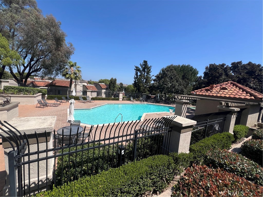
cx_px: 132
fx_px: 99
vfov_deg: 89.9
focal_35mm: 13
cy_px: 98
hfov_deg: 106.2
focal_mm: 1.57
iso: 32
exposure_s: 1/2320
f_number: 1.8
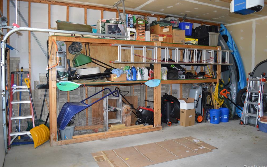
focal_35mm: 28
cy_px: 81
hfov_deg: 66.5
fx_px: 204
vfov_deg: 44.5
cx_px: 134
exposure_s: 1/60
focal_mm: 18
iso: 560
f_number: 3.5
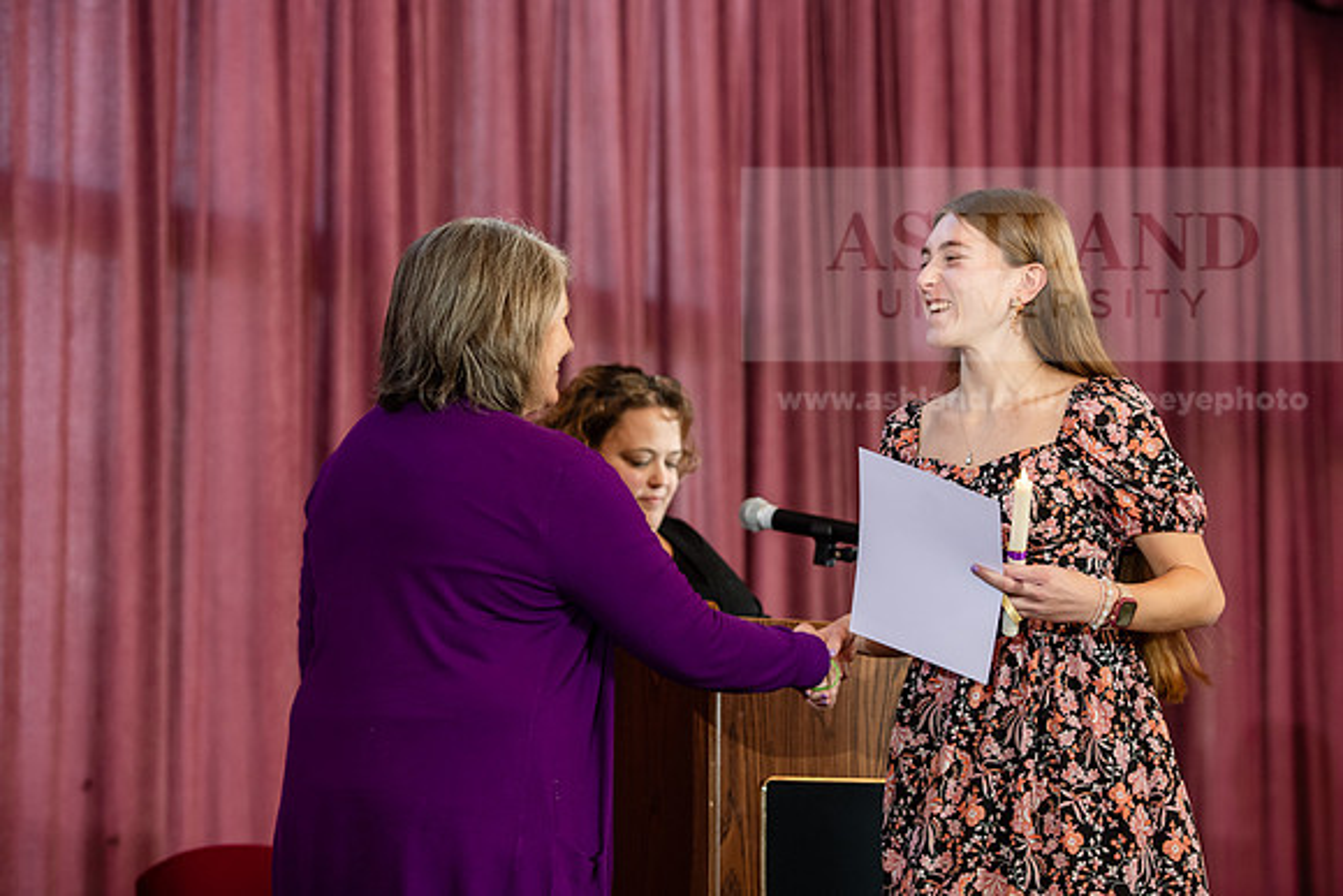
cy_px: 448
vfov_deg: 14.0
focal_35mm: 98
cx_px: 672
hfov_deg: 20.8
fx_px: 3657
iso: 1250
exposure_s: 1/200
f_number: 3.5
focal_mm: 98
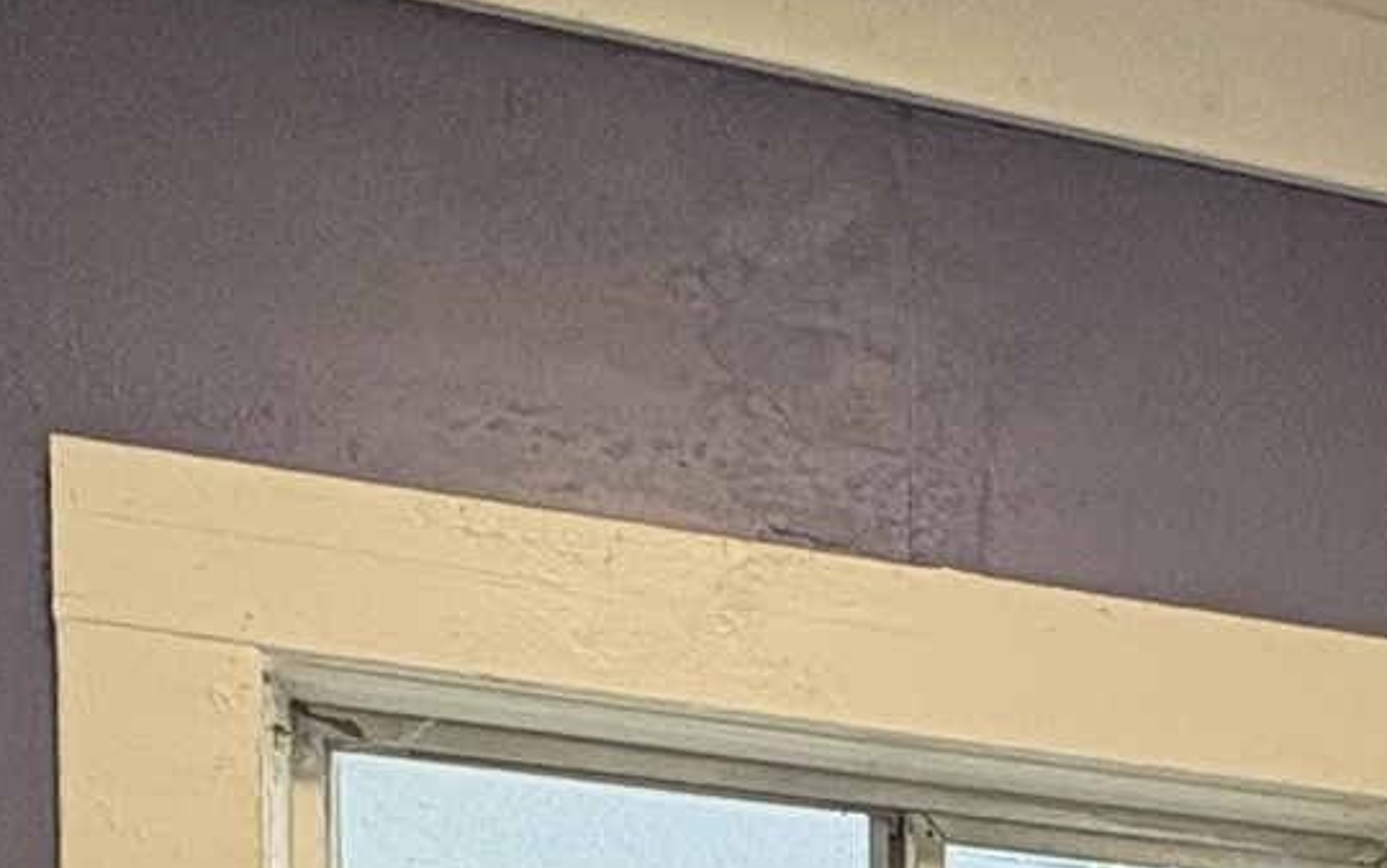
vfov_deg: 13.7
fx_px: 2950
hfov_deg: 23.1
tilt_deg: -5.1
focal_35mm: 78
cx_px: 1867
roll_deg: -2.0
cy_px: 1846
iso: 160
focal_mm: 2.22
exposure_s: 1/60
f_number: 2.2
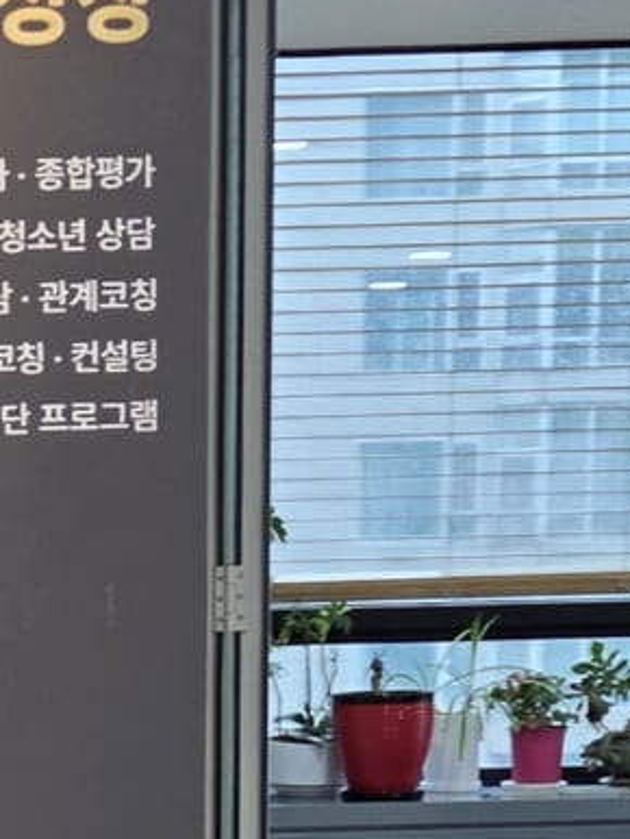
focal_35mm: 127
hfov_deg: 11.5
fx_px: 3078
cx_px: -70
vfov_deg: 14.2
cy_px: 1353
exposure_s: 1/120
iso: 160
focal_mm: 5.4
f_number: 1.8
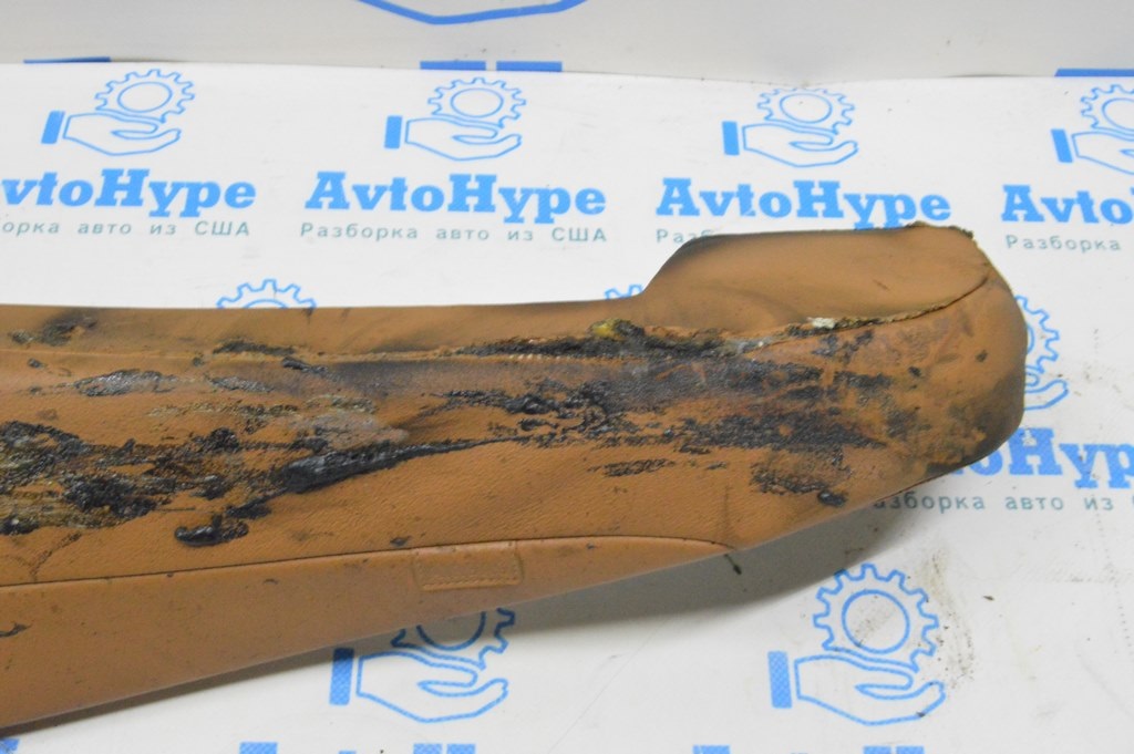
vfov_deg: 34.2
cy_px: 377
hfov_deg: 49.6
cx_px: 567
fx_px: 1227
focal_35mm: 39
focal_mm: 26
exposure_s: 1/20
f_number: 20
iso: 6400
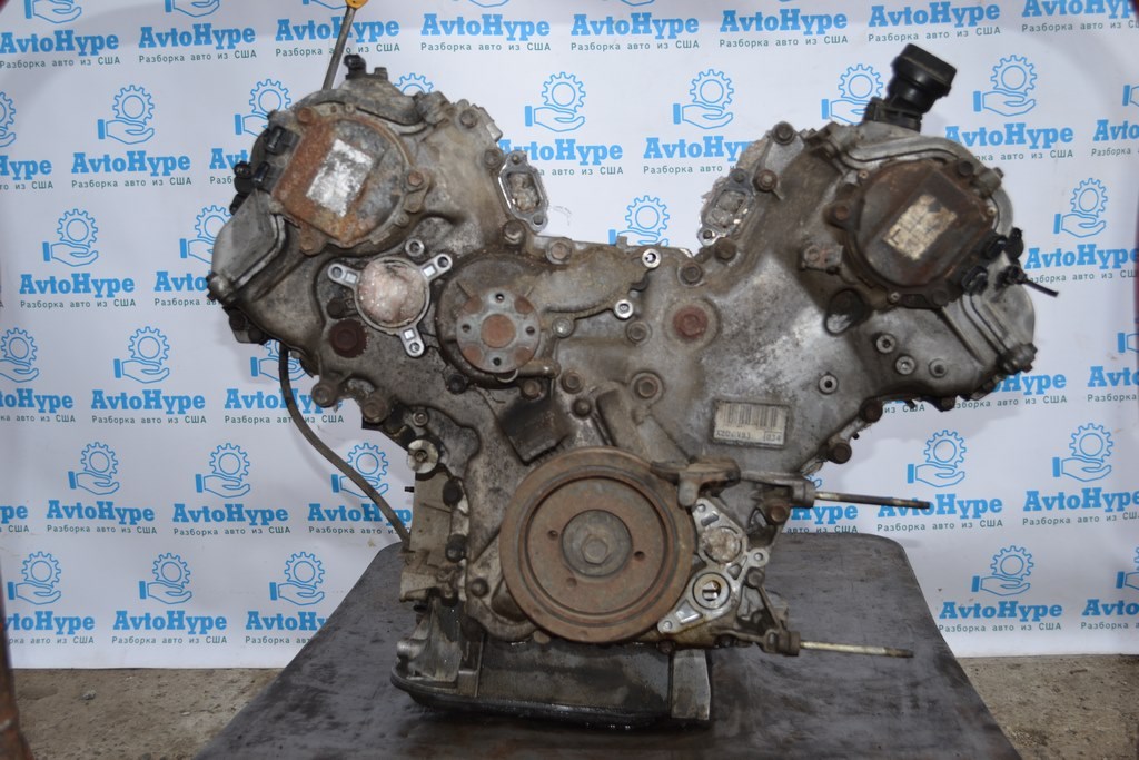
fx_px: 1376
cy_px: 380
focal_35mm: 44
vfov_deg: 30.9
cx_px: 570
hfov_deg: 45.0
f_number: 4.5
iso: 125
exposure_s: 1/200
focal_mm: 29
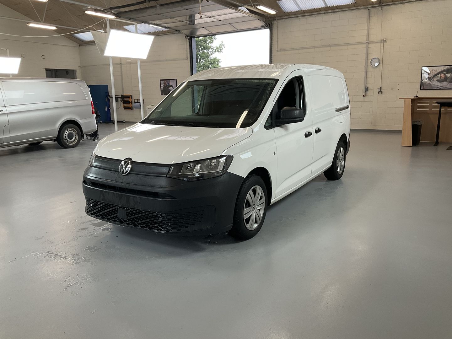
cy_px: 170
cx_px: 226
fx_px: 379
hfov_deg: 61.7
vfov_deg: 48.2
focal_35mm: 29
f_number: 1.8
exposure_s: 1/100
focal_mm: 3
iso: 64
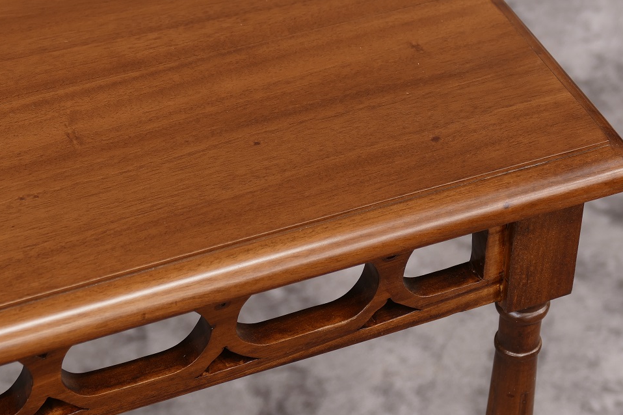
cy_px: 163
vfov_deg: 13.1
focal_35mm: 104
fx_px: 1799
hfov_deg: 19.6
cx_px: 293
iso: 125
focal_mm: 30.31
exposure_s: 1/2.5
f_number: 3.7
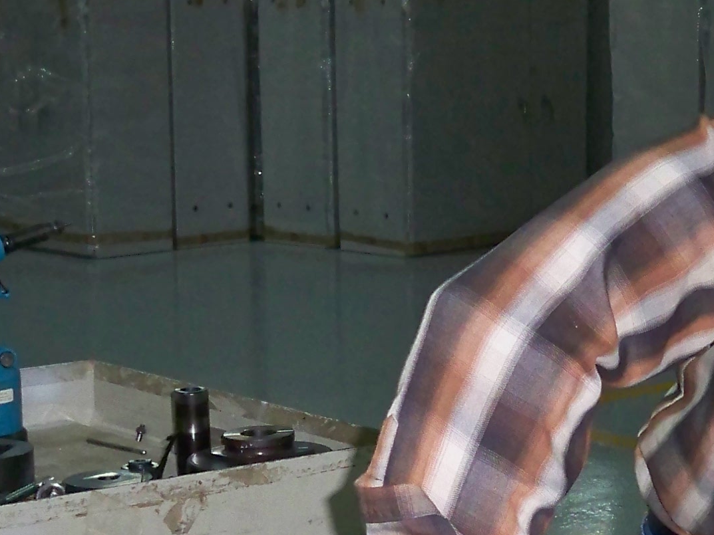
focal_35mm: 119
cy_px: 459
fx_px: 2455
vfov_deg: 12.4
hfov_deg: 16.5
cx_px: 529
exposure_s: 1/60
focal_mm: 6.3
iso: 250
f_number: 3.1
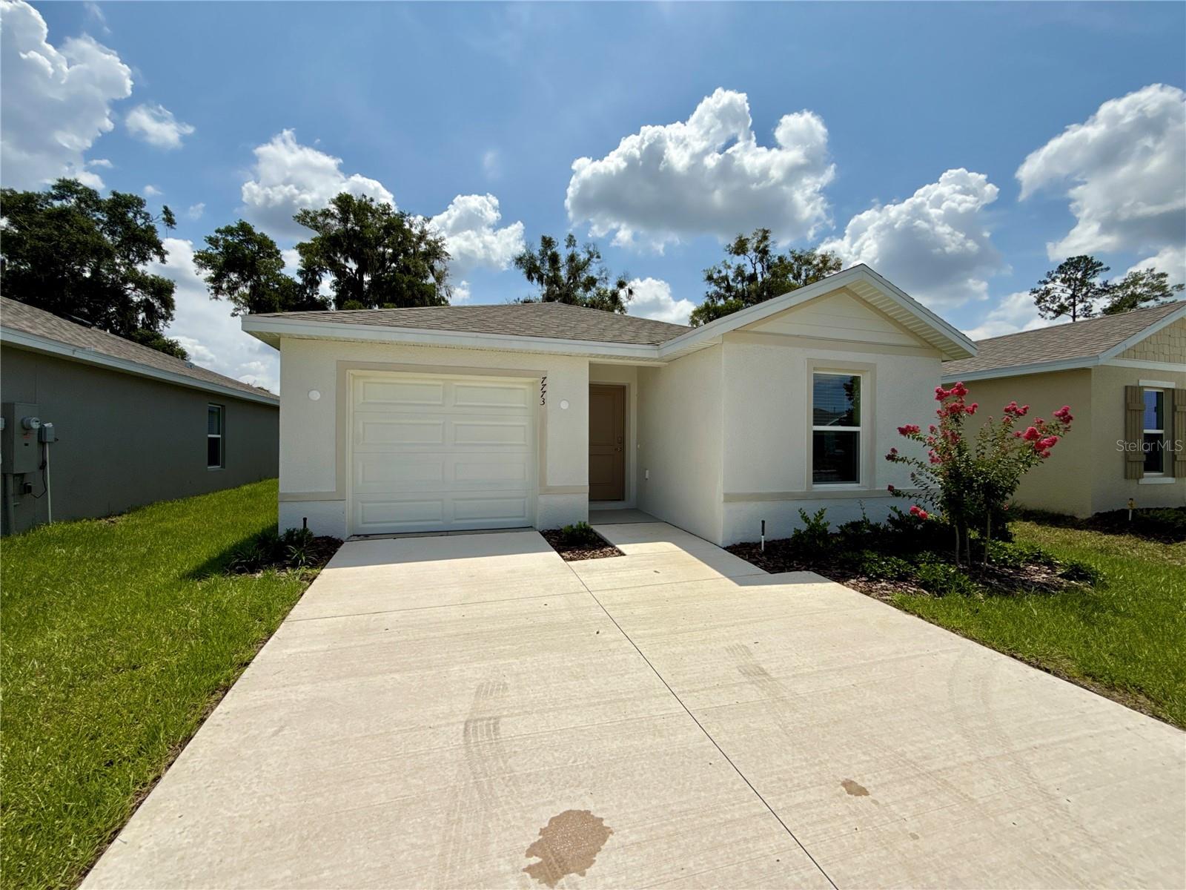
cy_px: 445
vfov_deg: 85.7
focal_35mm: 14
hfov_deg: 102.1
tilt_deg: +0.3
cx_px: 593
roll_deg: -0.3
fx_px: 480
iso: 64
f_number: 2.2
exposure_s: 1/6173
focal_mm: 2.22
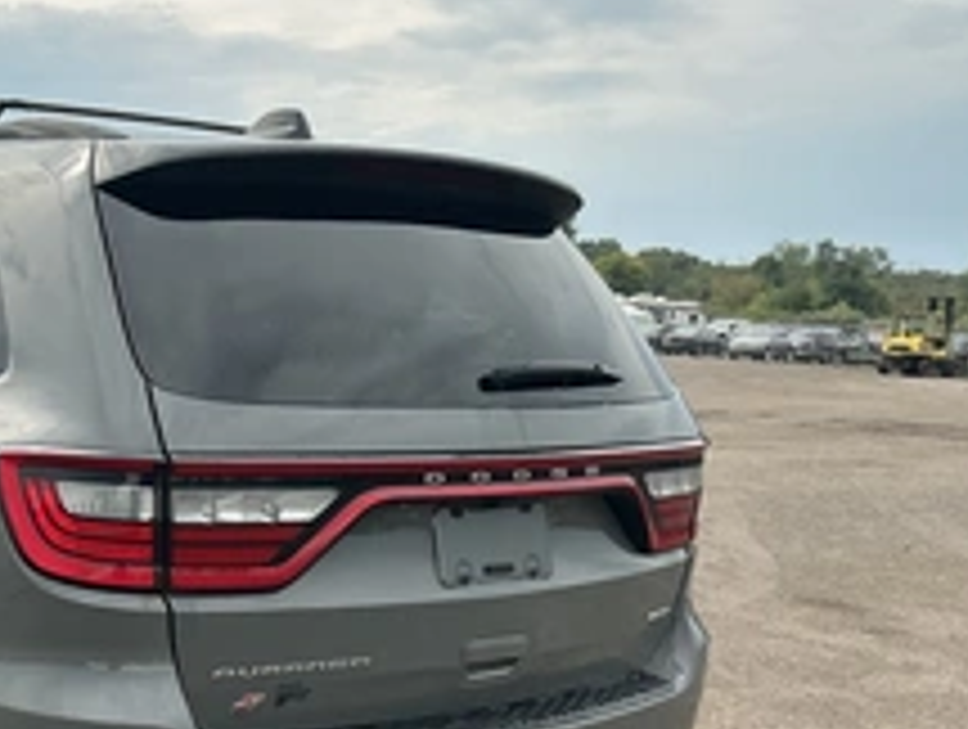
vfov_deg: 27.8
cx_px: 99
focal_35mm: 52
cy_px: 522
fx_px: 1457
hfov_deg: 34.7
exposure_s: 1/1098
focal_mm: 3
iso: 25
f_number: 1.8
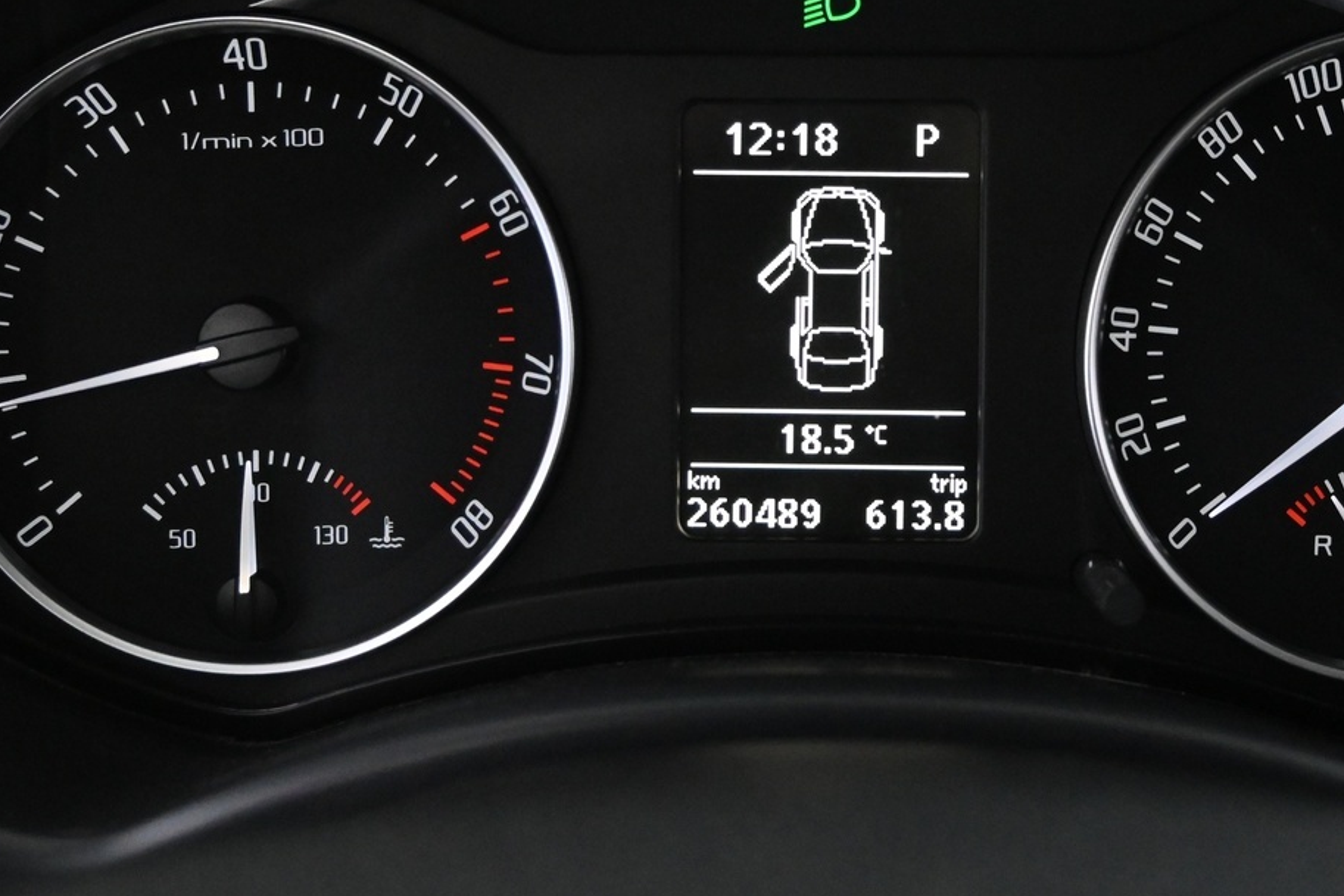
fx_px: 2087
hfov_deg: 35.6
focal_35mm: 56
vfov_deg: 24.1
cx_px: 808
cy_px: 287
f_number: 4
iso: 4500
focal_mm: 21
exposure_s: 1/30
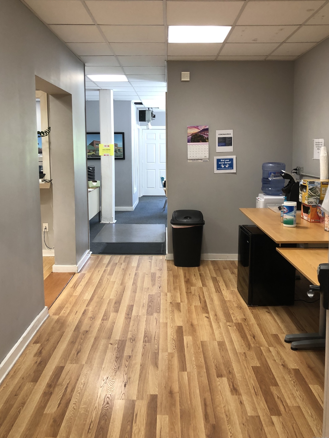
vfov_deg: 58.2
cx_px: 166
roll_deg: +0.0
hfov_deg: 45.4
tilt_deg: -5.5
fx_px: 393
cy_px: 198
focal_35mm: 31
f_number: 1.8
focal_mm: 4
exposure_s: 1/20
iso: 40
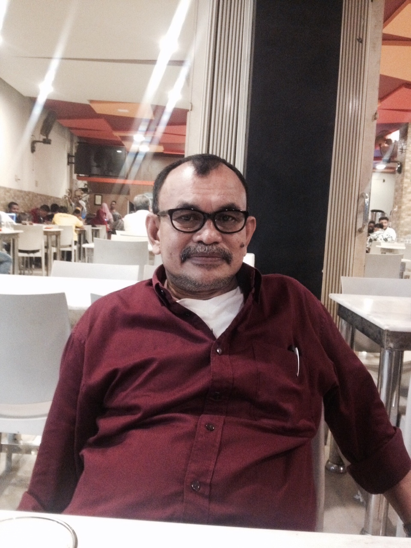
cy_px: 274
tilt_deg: -5.1
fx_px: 554
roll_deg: +0.2
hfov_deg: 40.7
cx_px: 206
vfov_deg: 52.6
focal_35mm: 35
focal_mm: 4.28
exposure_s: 1/15
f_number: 2.4
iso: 640
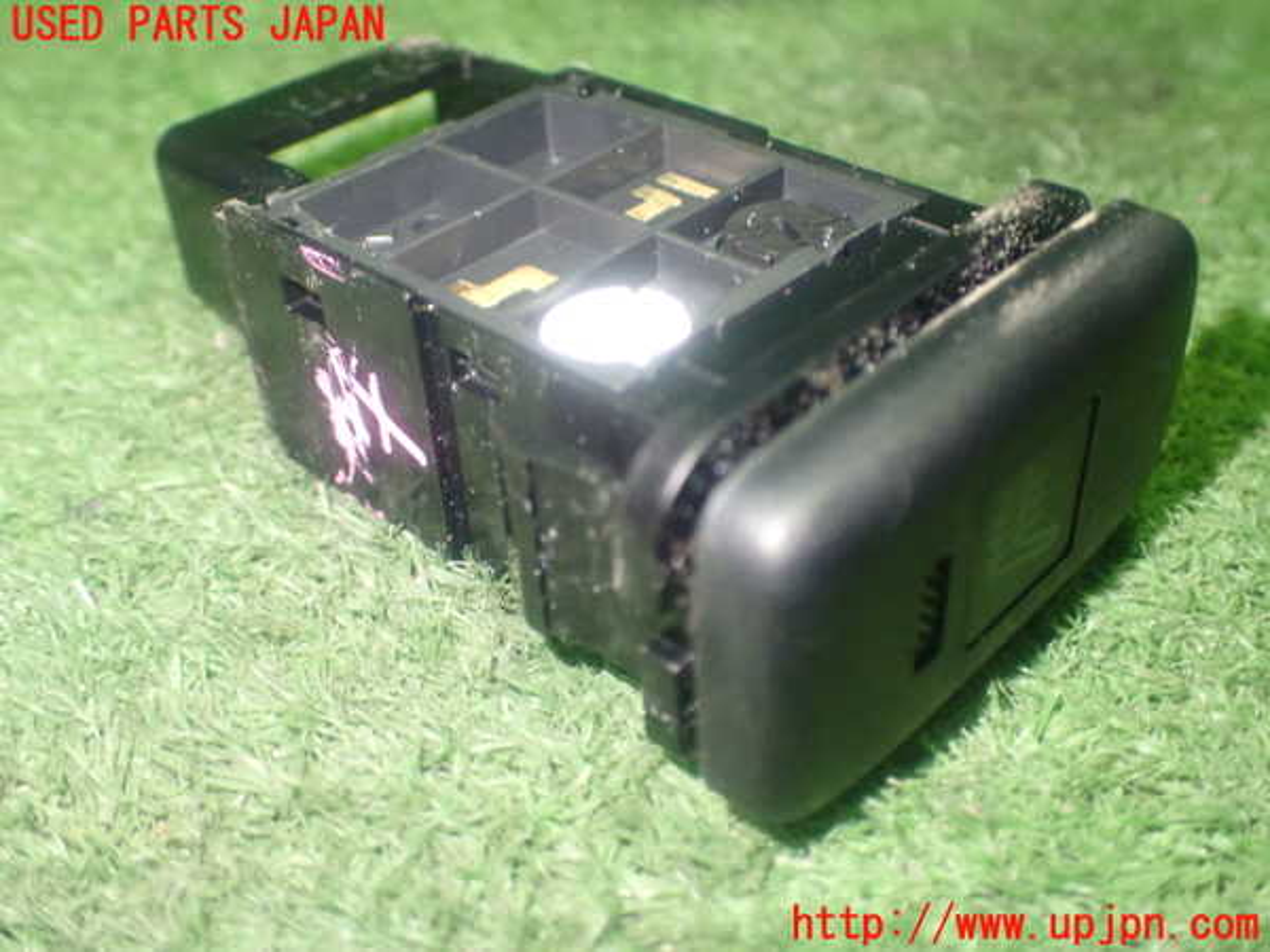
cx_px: 635
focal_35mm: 38
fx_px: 1394
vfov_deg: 37.7
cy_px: 476
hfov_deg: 49.0
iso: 800
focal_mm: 6.83
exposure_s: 1/30
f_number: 2.7
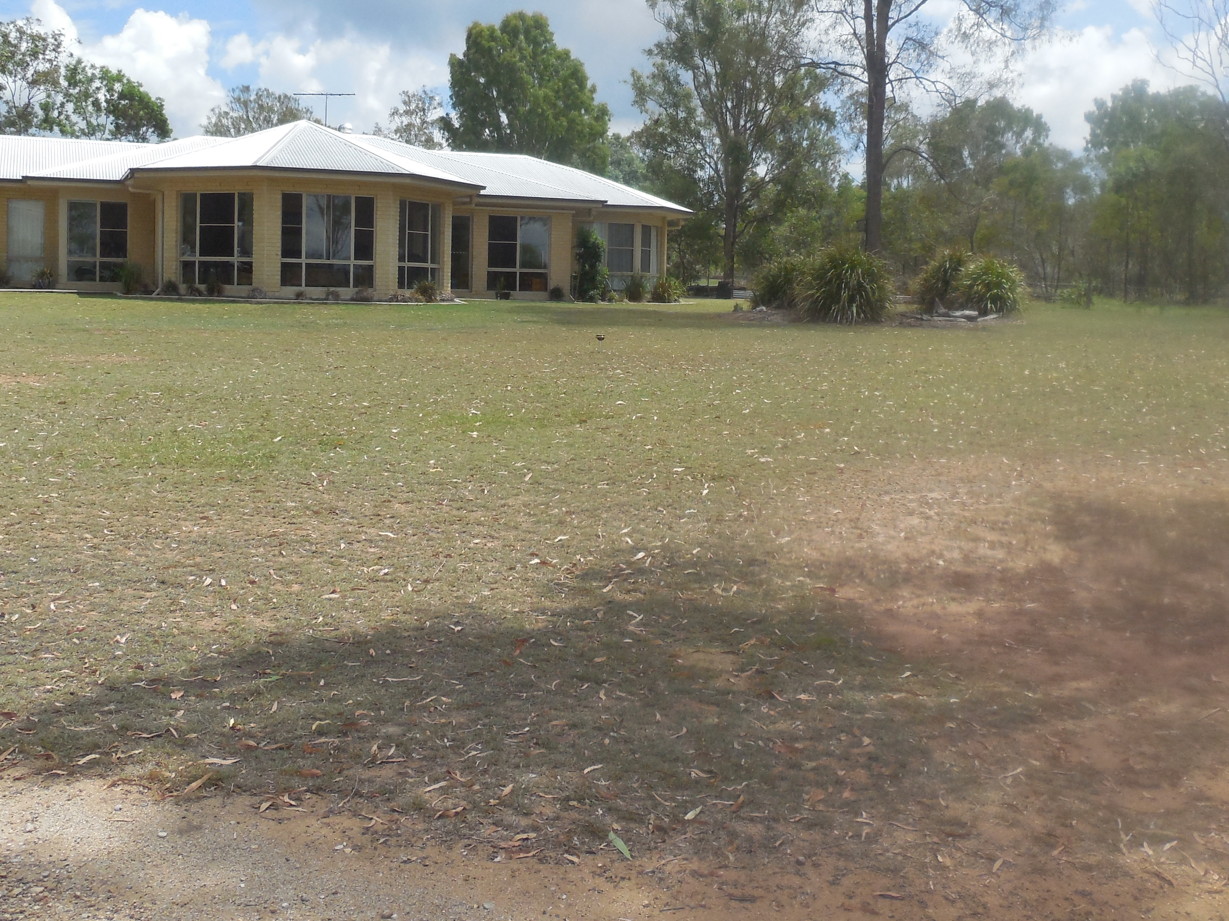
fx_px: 1349
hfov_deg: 49.0
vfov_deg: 37.5
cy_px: 355
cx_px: 610
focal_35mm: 38
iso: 125
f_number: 3.1
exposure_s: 1/1600
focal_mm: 4.5
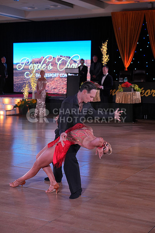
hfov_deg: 21.3
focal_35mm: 64
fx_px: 413
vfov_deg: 31.4
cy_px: 116
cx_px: 78
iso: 1000
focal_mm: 64
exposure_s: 1/400
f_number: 4
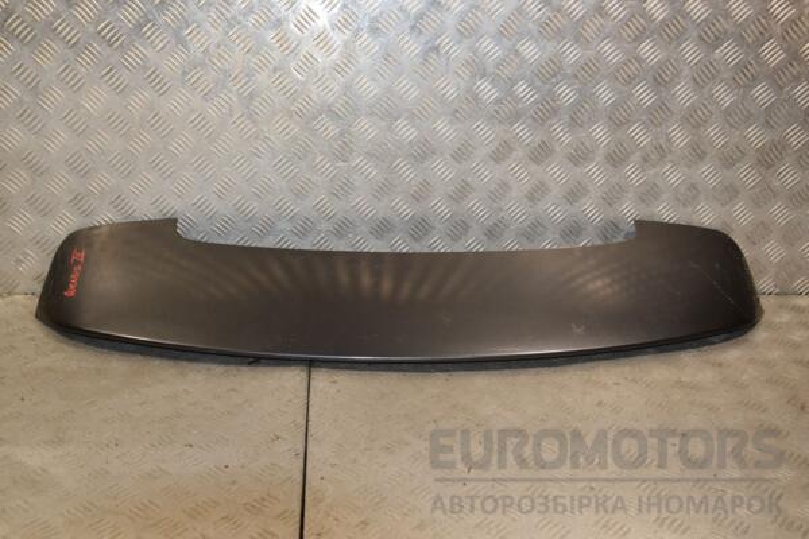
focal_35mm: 42
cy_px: 270
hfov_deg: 46.4
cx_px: 404
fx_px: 944
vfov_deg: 31.9
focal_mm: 28
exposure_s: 1/200
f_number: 6.3
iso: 800
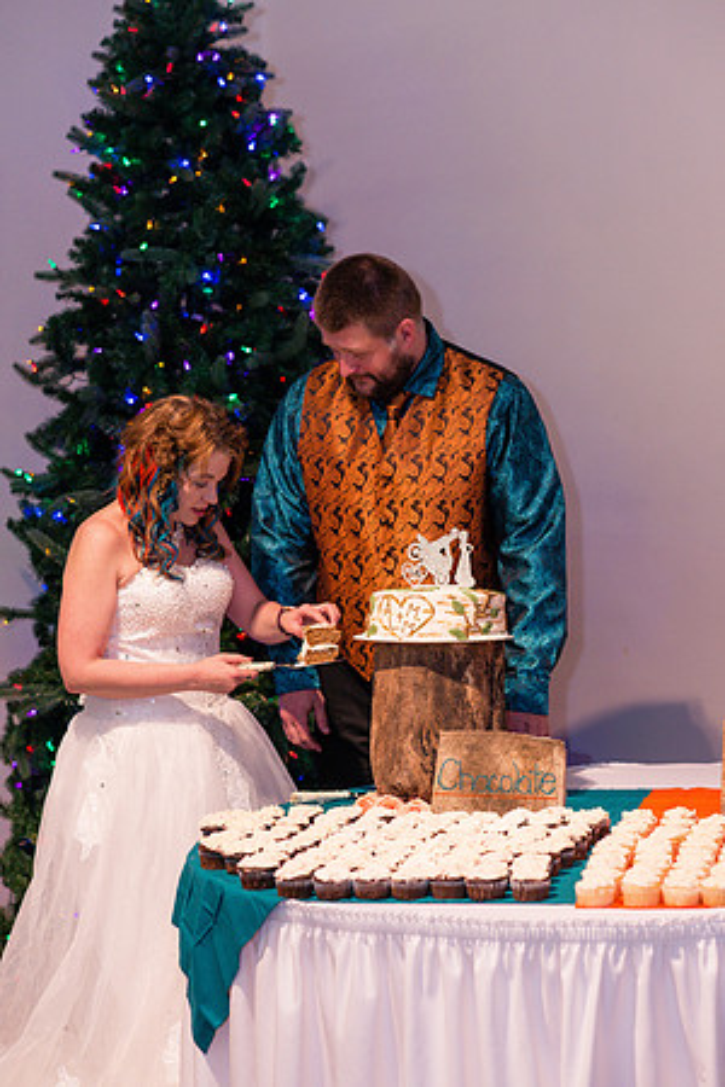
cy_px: 544
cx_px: 362
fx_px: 2568
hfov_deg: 16.1
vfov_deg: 23.9
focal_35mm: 85
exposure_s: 1/160
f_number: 3.2
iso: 640
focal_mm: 85
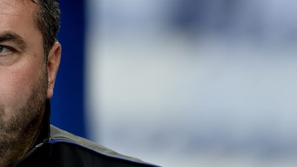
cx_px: -32
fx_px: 7836
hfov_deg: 2.2
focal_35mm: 995
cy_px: 121
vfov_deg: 1.2
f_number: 2.8
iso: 500
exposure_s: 1/800
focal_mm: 400
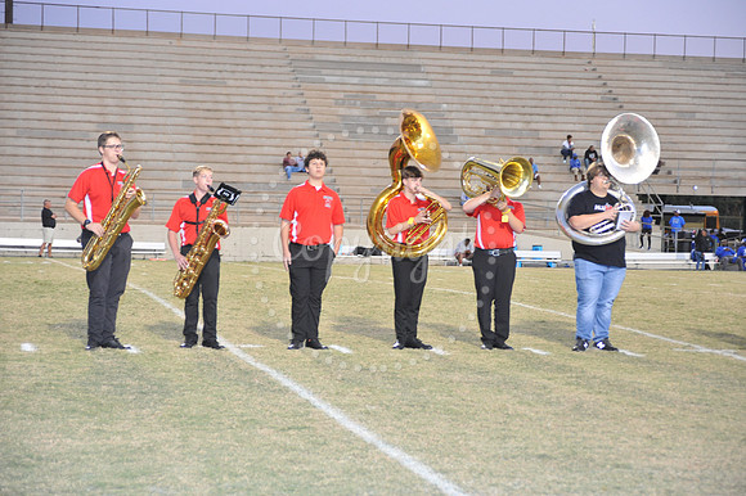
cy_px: 248
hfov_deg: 22.6
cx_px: 373
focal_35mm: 90
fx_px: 1864
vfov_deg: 15.2
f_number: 5.6
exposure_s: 1/60
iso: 2000
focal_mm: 90
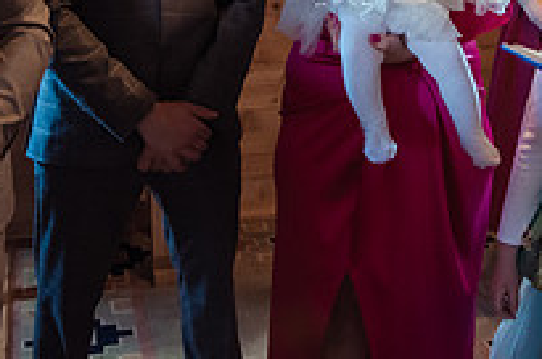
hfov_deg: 27.4
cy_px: -76
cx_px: 396
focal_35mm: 73
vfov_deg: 17.7
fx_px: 1097
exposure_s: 1/100
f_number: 2.8
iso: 2000
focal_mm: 24
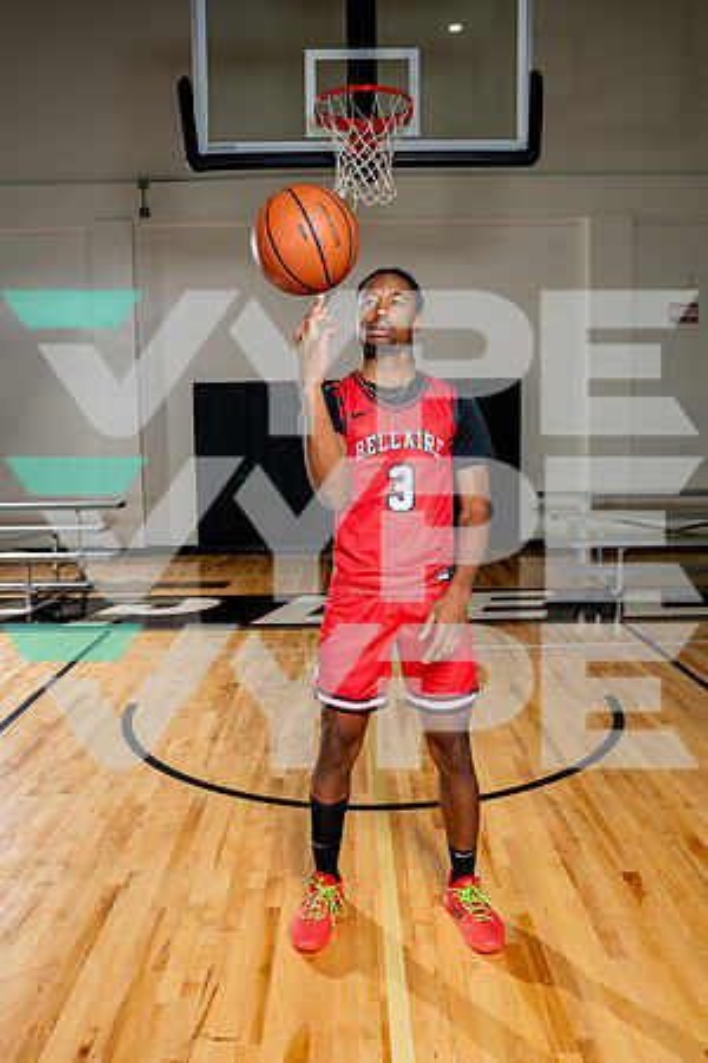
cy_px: 532
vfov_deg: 65.5
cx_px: 354
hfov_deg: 46.4
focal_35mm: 28
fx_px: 826
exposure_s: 1/250
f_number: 7.1
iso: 250
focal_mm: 28
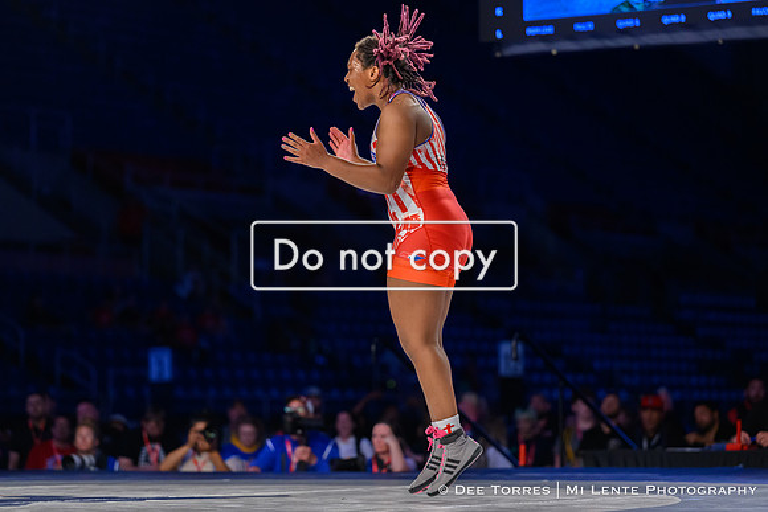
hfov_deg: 15.2
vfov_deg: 10.2
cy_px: 261
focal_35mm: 135
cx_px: 349
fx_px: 2882
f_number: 2.8
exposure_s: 1/800
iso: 3200
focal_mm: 120
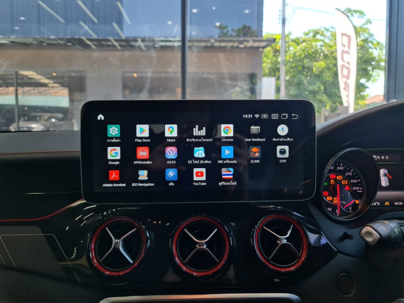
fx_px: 292
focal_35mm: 25
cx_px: 202
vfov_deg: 54.9
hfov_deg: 69.4
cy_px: 152
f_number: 1.8
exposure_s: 1/100
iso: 50
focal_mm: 7
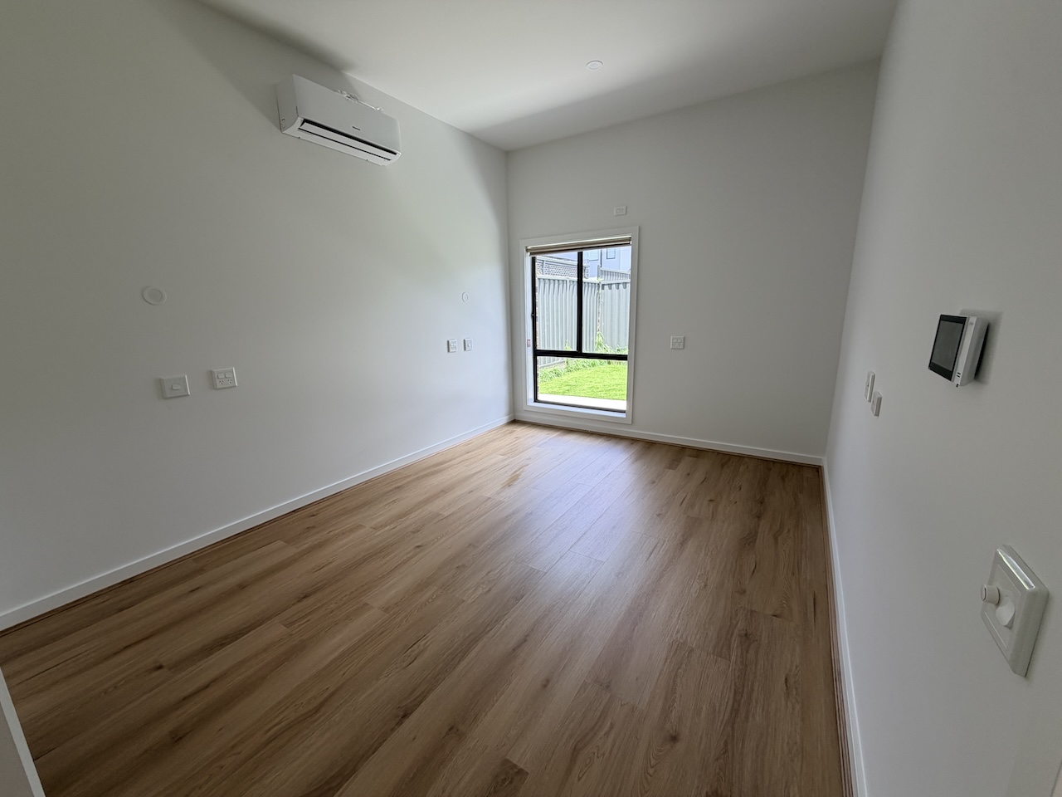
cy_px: 398
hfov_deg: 102.1
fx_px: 430
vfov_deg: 85.7
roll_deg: +1.1
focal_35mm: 14
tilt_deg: -12.2
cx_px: 531
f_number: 2.2
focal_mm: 2.22
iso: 32
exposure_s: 1/100
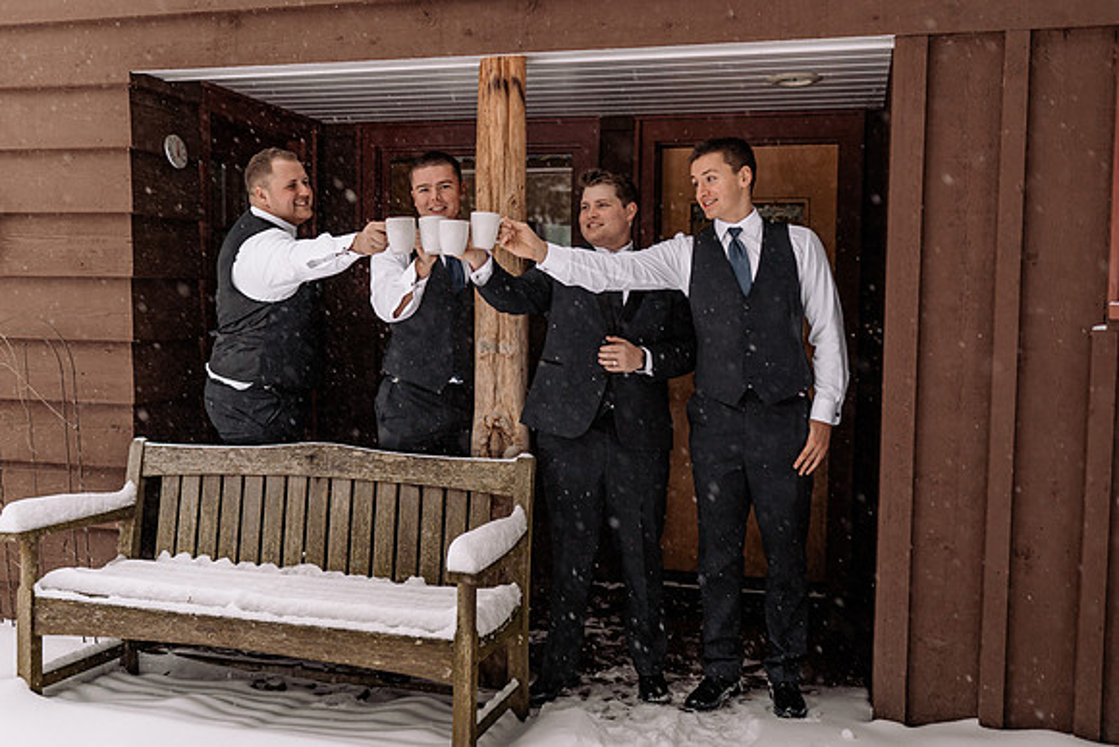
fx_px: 1151
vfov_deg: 36.0
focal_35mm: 37
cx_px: 541
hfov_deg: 51.9
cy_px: 373
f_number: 2.2
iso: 250
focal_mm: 35
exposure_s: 1/200
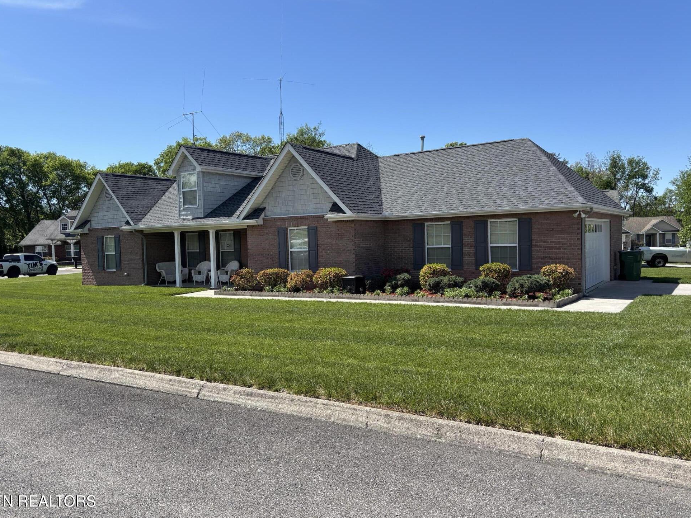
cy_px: 257
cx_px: 340
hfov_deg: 65.3
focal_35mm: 27
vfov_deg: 51.3
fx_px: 539
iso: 50
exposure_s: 1/2857
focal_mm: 5.96
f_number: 1.6
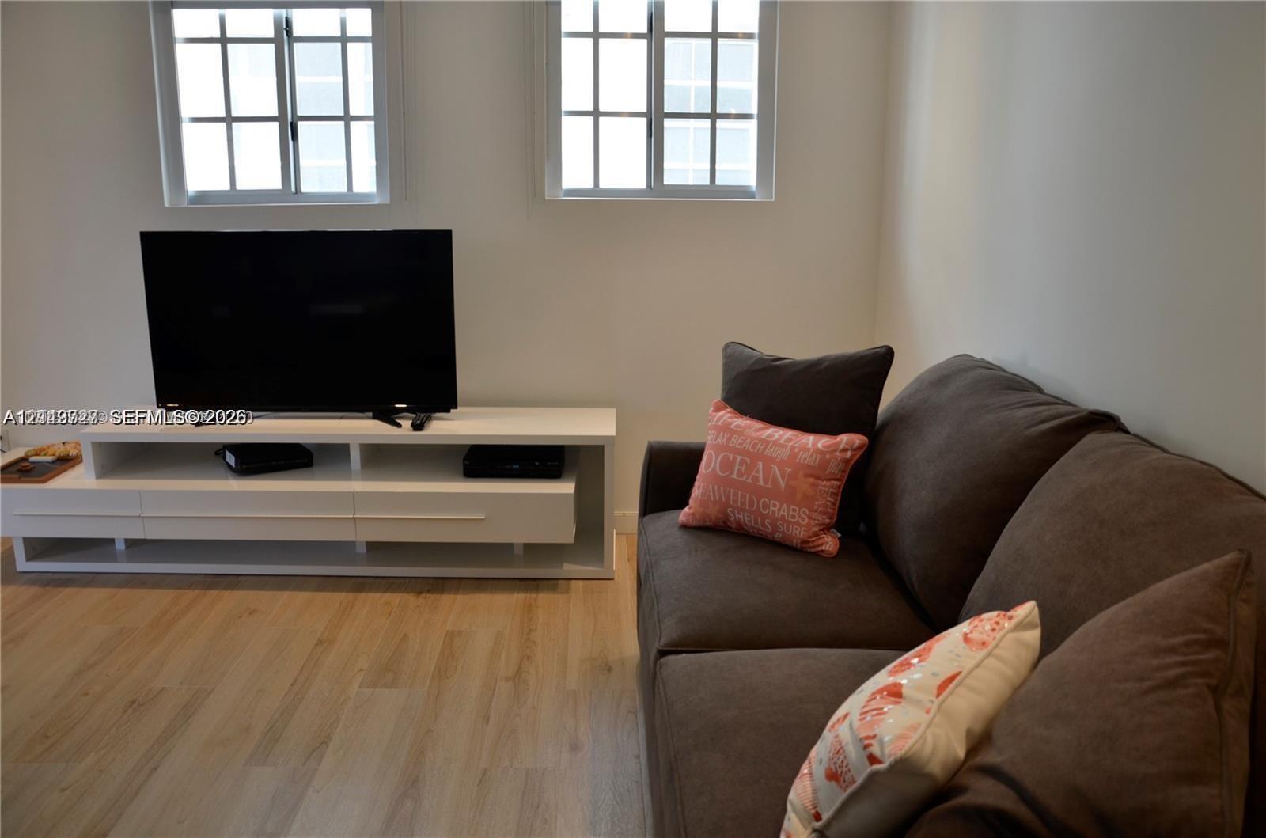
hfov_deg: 67.5
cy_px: 419
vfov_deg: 47.7
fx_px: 947
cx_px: 633
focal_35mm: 27
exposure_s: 1/80
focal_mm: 18
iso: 400
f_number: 4.5
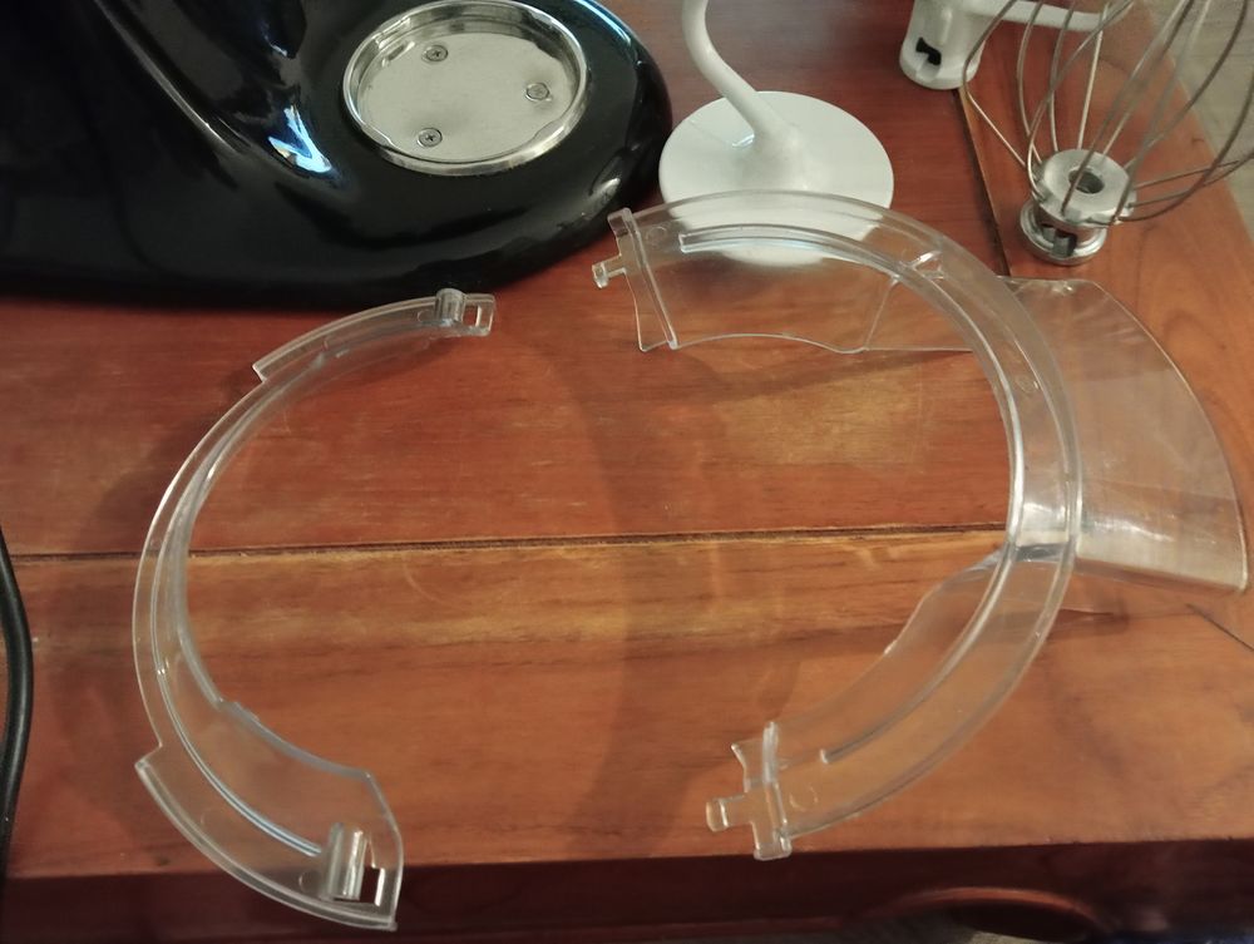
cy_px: 472
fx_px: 1016
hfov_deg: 63.4
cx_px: 627
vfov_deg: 49.9
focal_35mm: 28
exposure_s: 1/16.7
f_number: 1.8
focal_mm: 4.04
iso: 6493
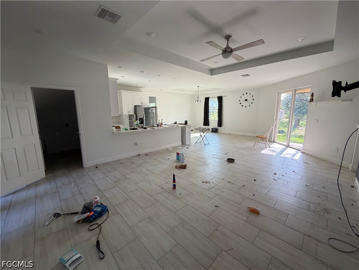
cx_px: 180
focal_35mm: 14
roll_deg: +0.2
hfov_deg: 102.1
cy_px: 135
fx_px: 145
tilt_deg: -10.1
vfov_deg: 85.7
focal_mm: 2.22
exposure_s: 1/121
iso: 160
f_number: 2.2
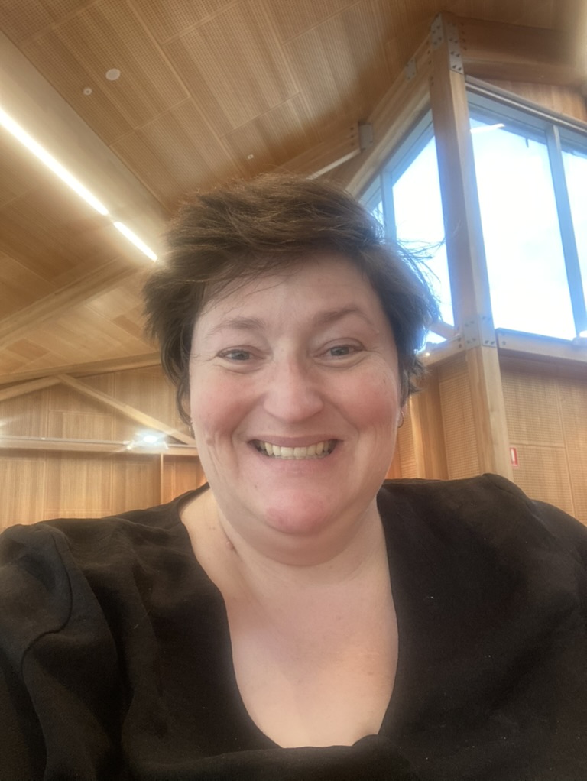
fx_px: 723
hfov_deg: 44.2
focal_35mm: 32
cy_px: 390
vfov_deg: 56.8
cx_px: 294
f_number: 2.2
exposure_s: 1/50
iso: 125
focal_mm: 2.87
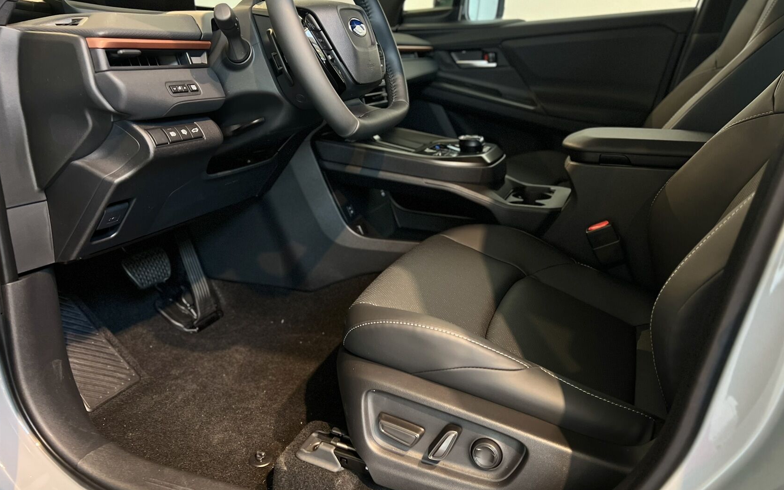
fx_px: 598
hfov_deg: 66.5
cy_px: 238
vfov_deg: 44.5
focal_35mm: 28
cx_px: 392
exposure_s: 1/50
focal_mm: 5.7
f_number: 1.5
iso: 250
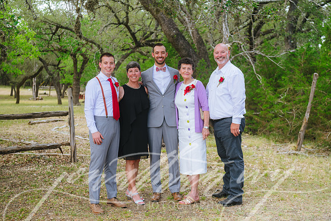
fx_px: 570
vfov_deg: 21.9
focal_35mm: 62
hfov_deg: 32.4
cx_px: 166
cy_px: 110
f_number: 4
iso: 200
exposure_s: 1/400
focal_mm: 62
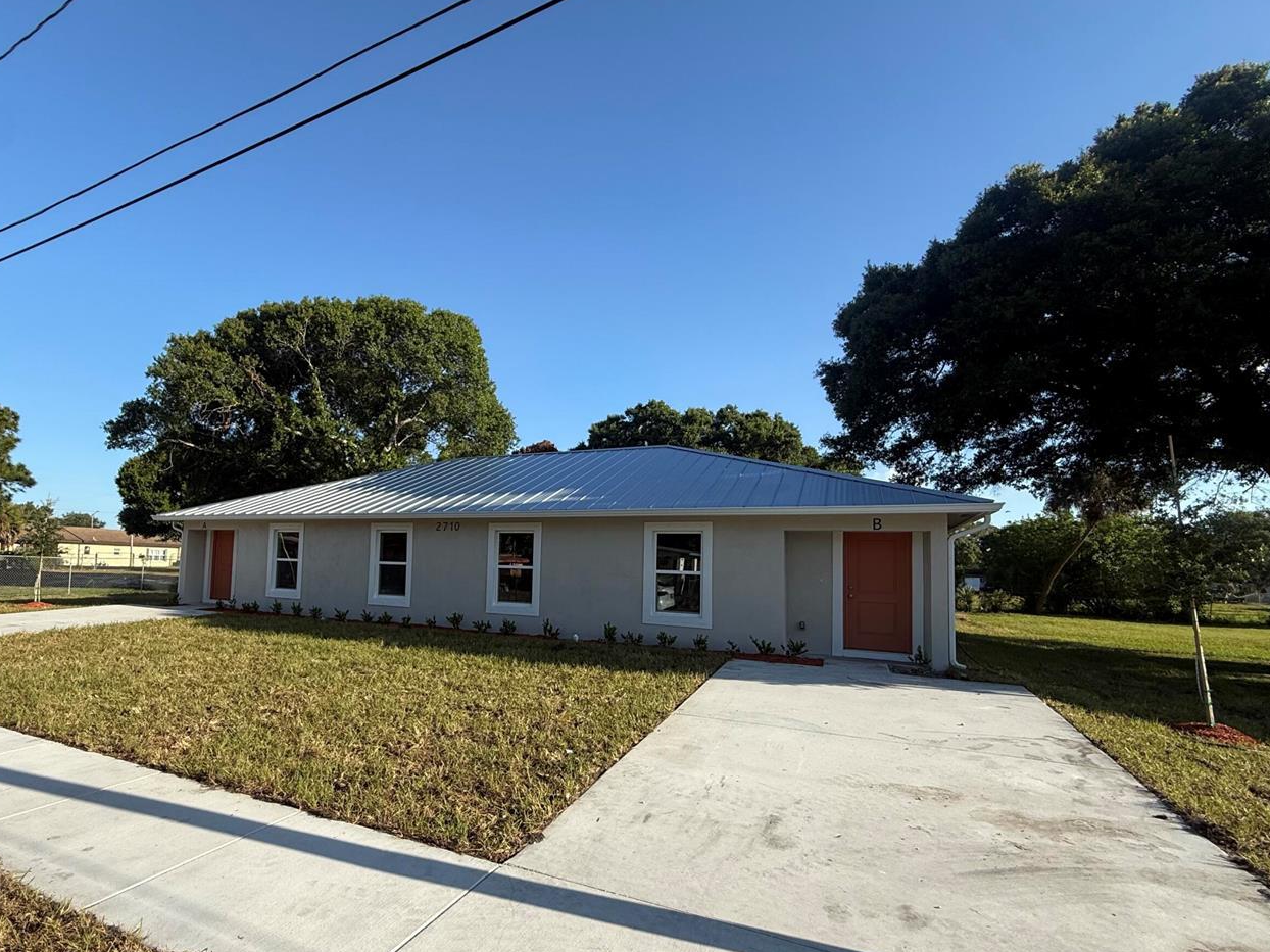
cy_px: 522
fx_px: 660
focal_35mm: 18
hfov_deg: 86.7
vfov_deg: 71.4
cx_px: 509
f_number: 2.2
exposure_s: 1/1087
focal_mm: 2.22
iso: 50
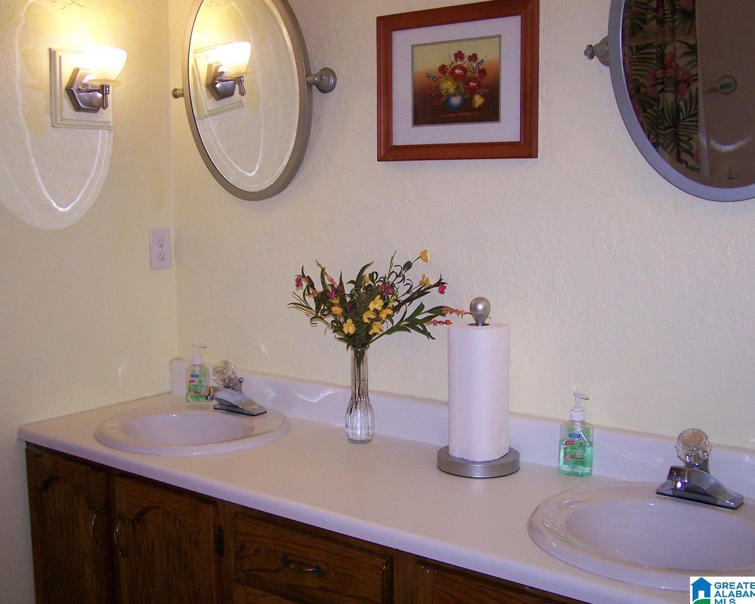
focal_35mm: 40
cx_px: 360
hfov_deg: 45.8
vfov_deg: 37.3
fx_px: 894
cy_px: 300
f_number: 2.8
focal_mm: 6.3
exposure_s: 1/60
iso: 160
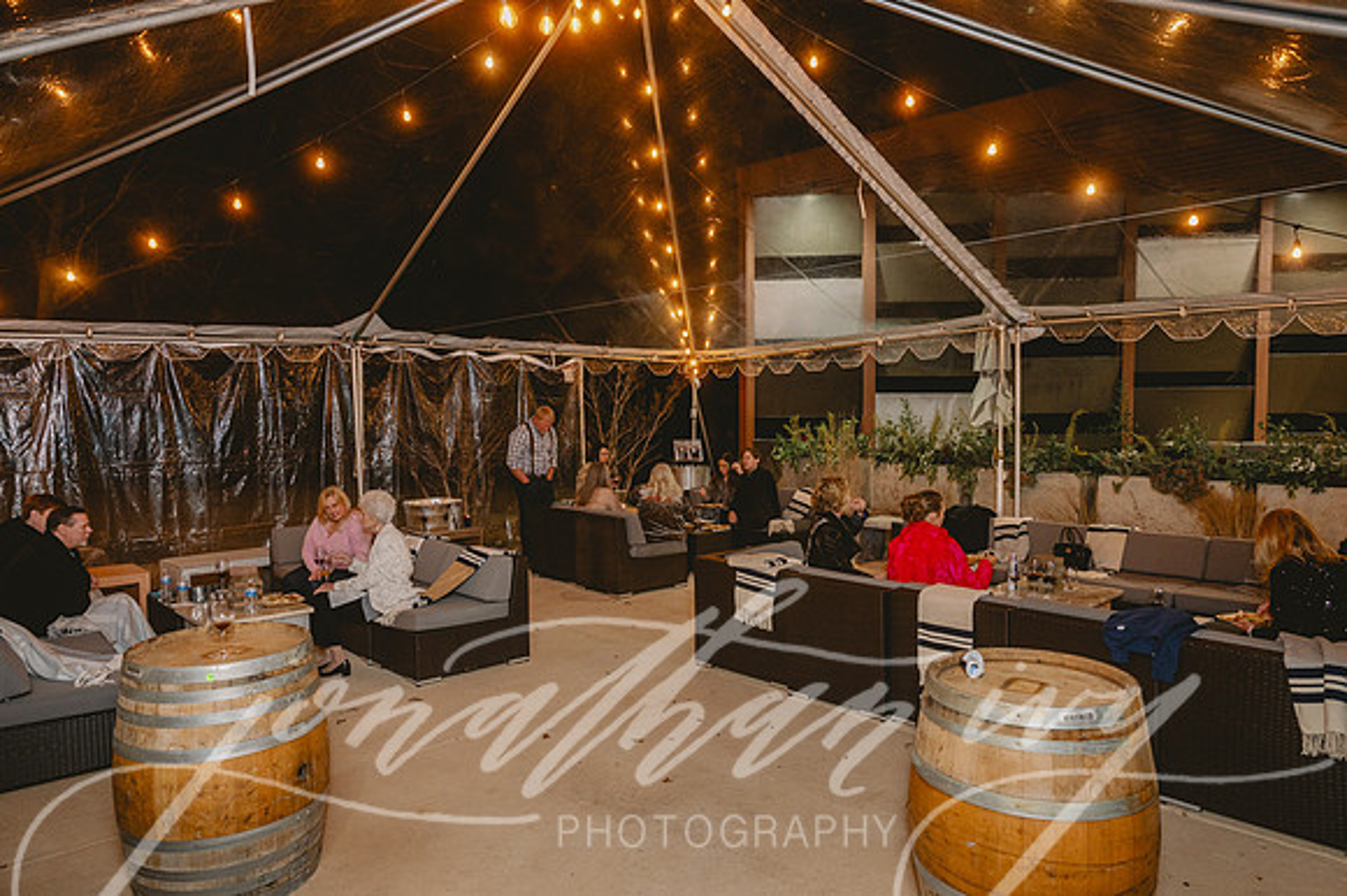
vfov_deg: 53.1
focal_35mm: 24
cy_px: 448
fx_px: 897
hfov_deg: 73.8
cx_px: 674
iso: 1600
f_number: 4
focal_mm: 24
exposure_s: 1/50
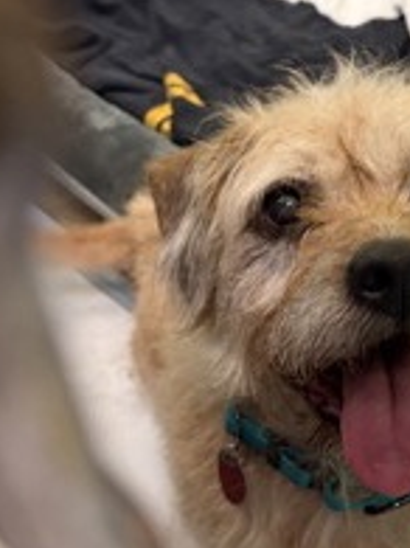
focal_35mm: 56
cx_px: 372
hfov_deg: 25.2
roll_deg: -4.6
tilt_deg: -43.9
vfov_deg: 34.4
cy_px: 267
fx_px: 885
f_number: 1.6
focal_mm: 5.96
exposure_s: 1/41
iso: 400
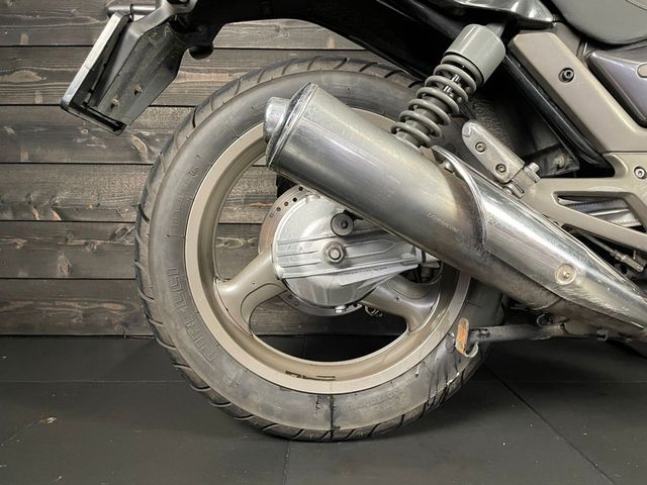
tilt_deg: -1.6
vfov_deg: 53.1
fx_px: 486
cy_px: 242
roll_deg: -0.4
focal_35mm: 26
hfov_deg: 67.3
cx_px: 324
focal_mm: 4.2
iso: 500
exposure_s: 1/50
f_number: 1.6
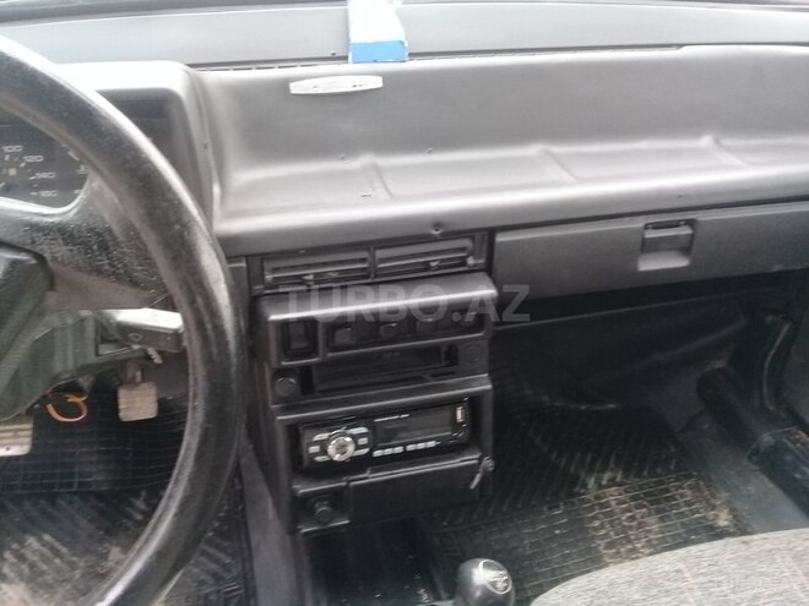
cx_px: 404
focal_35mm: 31
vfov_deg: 45.4
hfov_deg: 58.4
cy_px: 303
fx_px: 724
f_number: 2.2
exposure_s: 1/33
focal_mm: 3.3
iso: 100
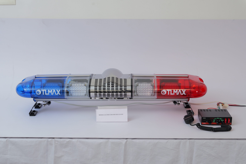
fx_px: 444
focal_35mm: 65
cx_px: 123
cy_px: 82
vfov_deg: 20.9
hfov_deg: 31.0
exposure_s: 1/160
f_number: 10
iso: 640
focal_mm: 65
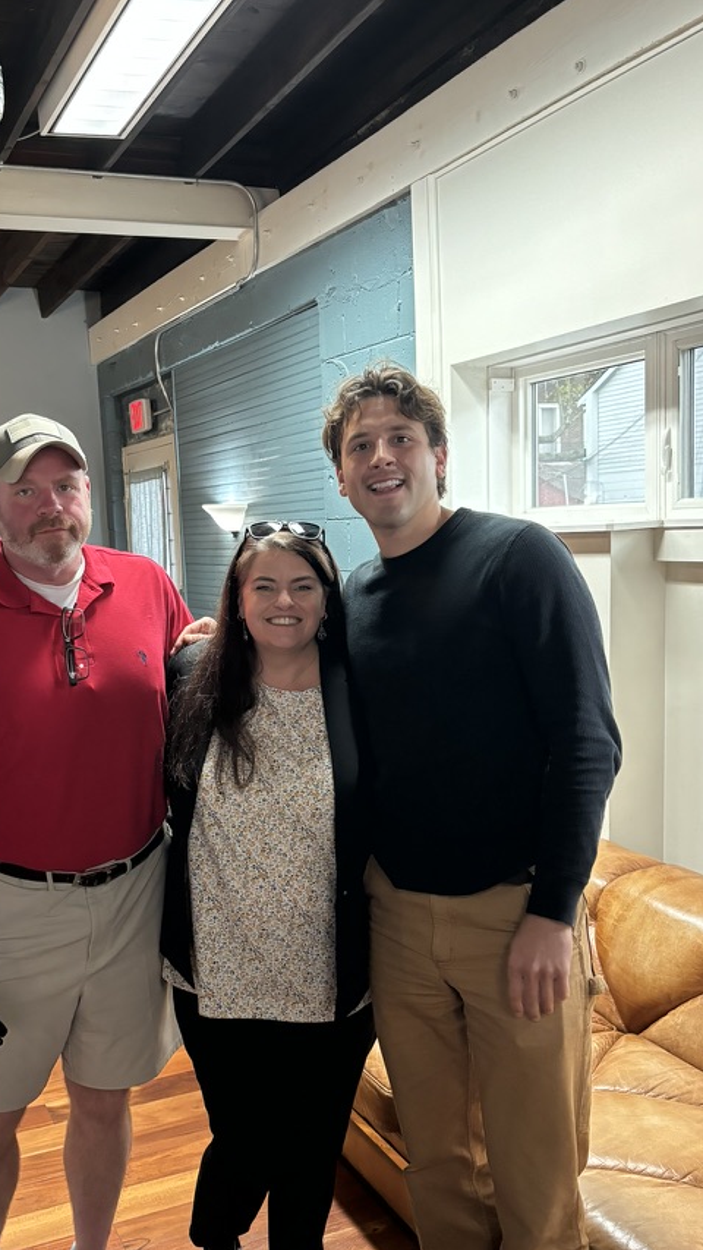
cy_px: 668
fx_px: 1126
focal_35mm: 34
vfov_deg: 58.0
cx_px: 236
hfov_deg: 34.4
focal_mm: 5.96
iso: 320
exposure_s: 1/60
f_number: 1.6
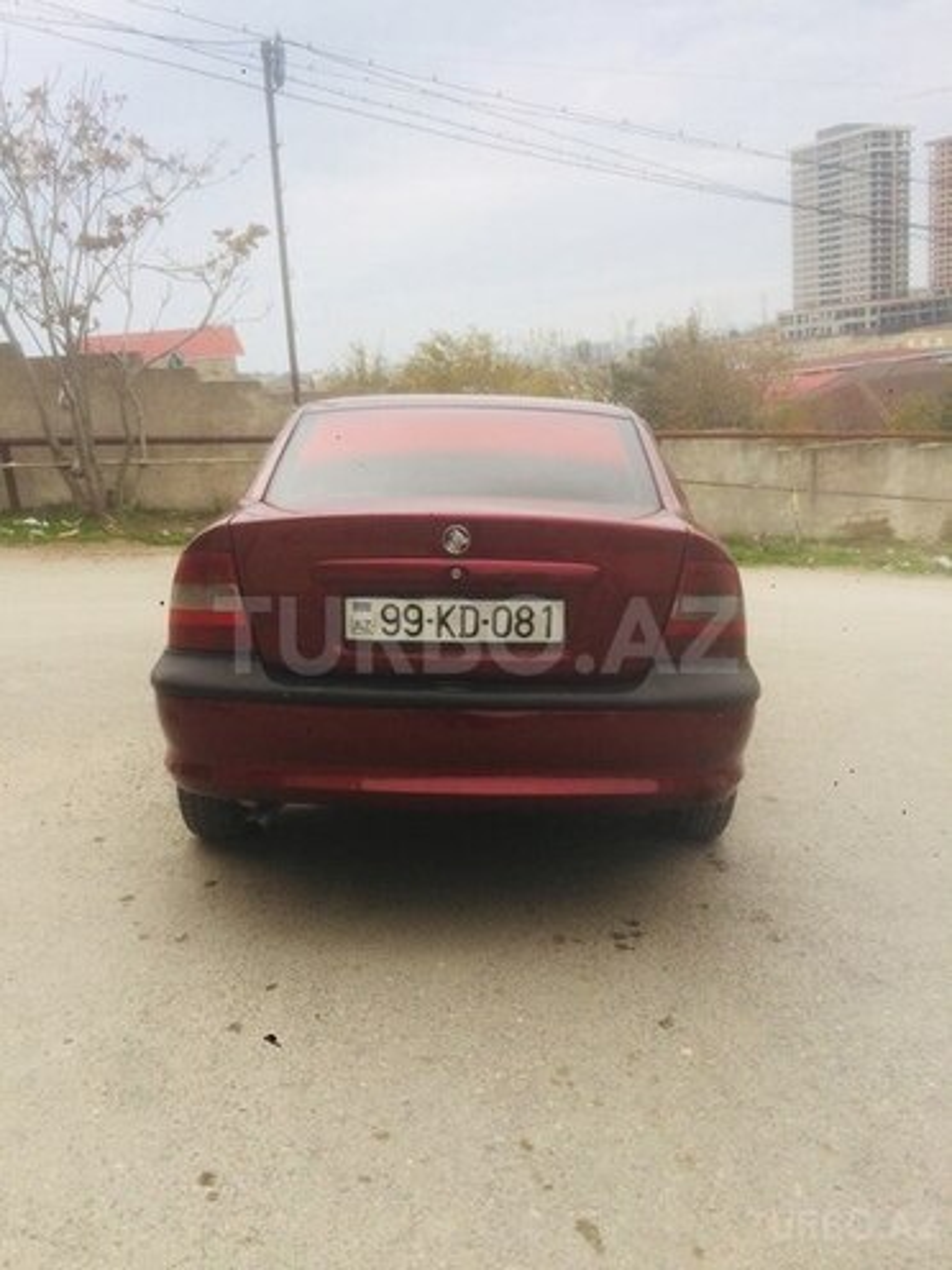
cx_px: 476
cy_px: 635
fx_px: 1063
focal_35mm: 29
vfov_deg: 61.7
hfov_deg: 48.2
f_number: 2.2
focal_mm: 4.15
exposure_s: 1/432
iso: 32
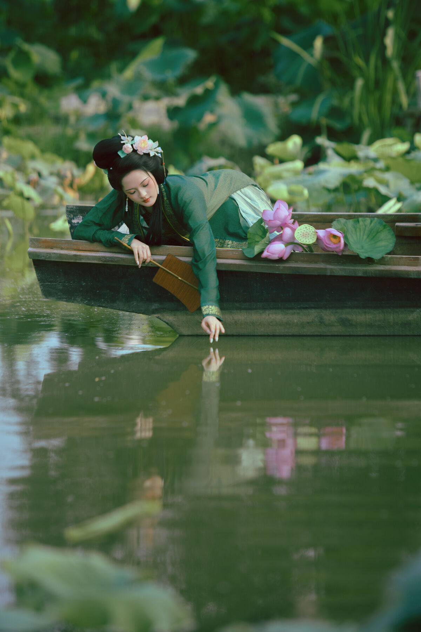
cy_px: 316
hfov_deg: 7.0
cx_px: 210
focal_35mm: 195
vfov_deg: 10.5
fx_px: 3420
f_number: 2.8
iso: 100
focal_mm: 195
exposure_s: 1/500
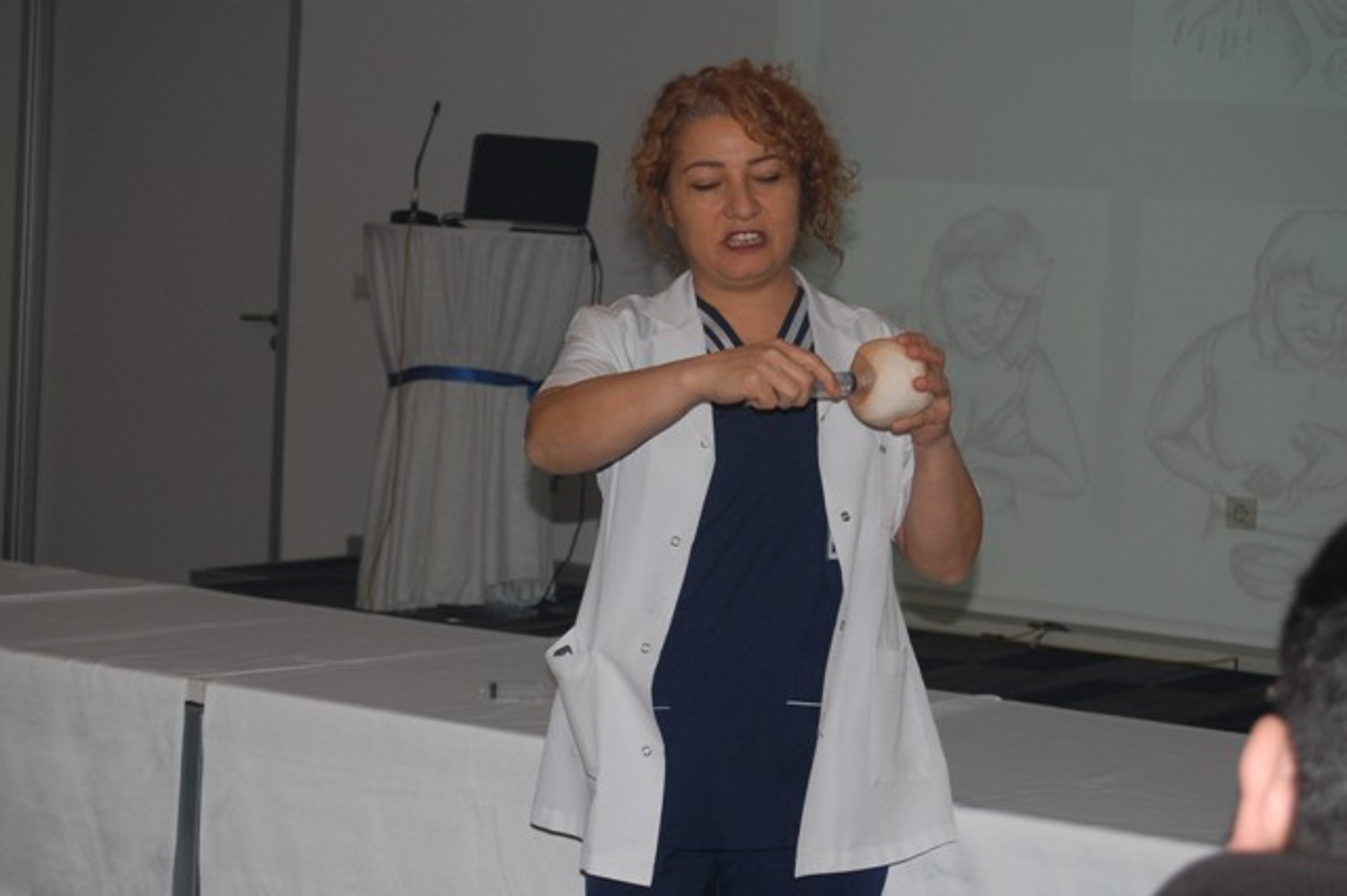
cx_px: 674
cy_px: 448
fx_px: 3085
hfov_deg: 24.6
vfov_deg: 16.5
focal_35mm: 82
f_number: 5.6
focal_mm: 55
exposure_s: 1/60
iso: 400
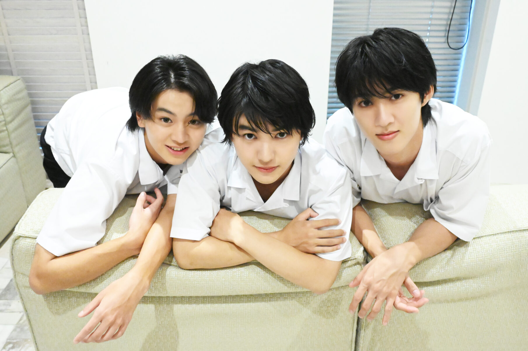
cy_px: 176
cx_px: 264
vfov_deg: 39.9
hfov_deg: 57.3
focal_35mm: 33
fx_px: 484
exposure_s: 1/250
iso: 28800
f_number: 10
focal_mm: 33
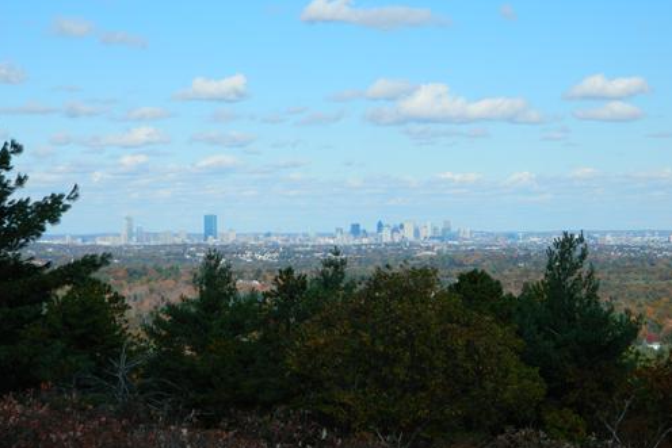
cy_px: 231
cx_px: 336
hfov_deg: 18.9
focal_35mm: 108
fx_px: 2016
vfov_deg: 12.7
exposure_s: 1/800
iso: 80
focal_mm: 18.6
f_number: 4.5
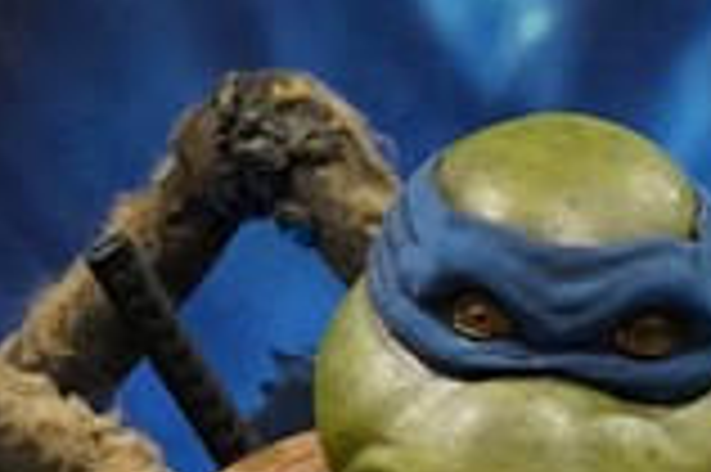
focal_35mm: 350
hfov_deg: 5.8
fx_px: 6905
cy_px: 1315
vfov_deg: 3.8
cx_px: 1174
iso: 6400
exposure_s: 1/200
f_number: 5
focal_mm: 54
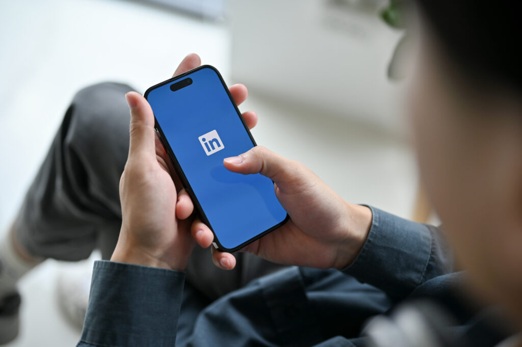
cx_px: 261
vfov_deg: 26.9
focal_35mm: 50
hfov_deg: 39.6
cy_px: 174
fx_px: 724
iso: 100
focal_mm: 50
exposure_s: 1/200
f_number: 1.8
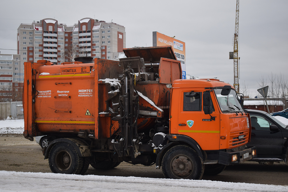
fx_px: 408
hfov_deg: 38.9
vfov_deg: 26.5
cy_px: 96
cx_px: 144
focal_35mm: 51
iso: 400
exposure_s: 1/500
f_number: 5
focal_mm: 34
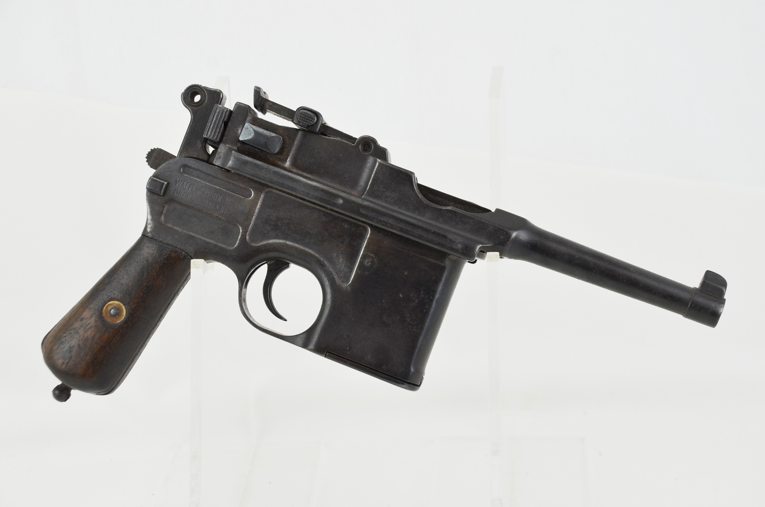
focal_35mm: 72
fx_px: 1527
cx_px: 382
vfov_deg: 18.8
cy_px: 254
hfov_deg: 28.1
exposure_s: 1/125
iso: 360
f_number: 5.6
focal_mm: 48
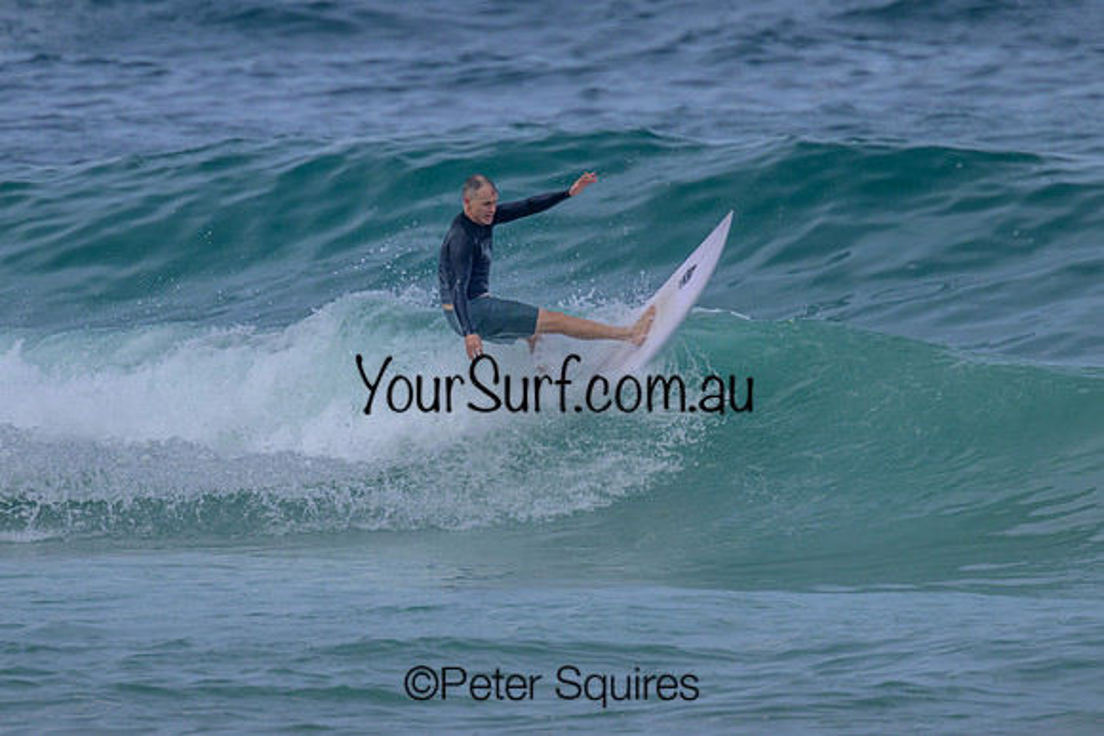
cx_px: 457
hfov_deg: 1.9
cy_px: 305
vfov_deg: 1.3
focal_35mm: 1077
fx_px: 33024
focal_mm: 800
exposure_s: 1/2000
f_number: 11
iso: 720
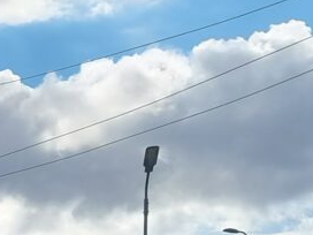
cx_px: -270
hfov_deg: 12.6
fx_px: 1275
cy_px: 503
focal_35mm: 141
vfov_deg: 9.6
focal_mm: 6.7
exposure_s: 1/1844
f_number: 1.8
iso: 50
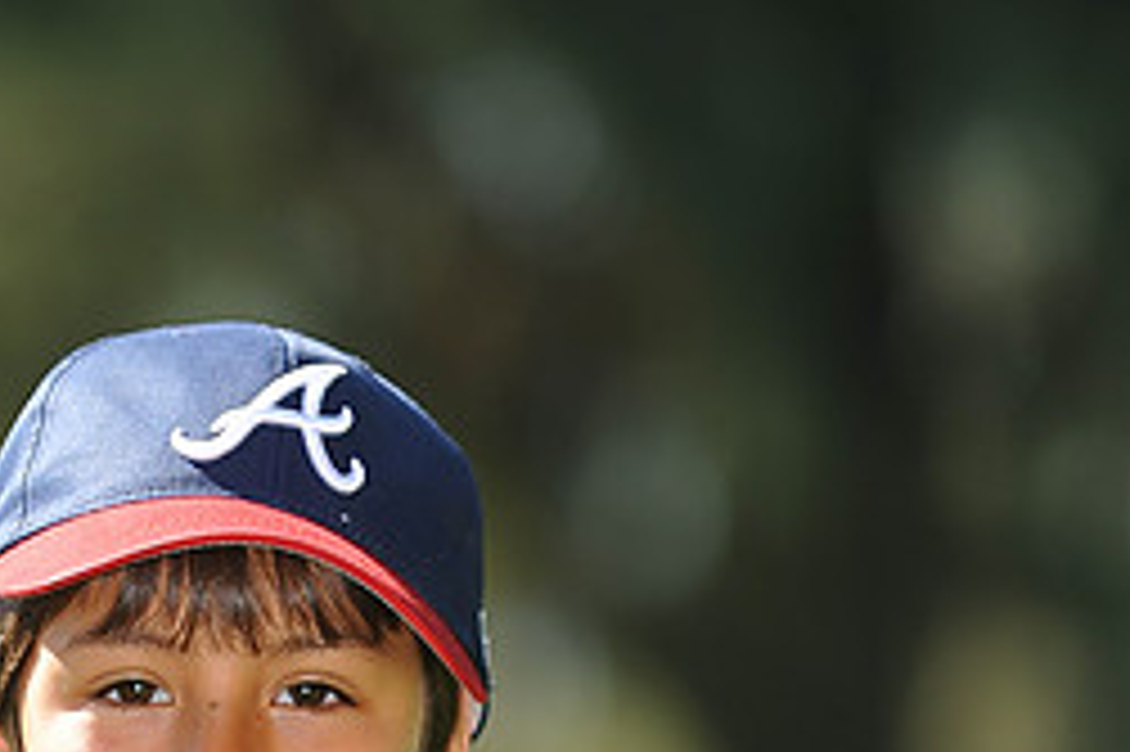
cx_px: 333
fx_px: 14492
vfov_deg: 3.0
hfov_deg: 4.5
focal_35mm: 462
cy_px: 995
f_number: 4.5
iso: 200
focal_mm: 200
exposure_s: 1/640
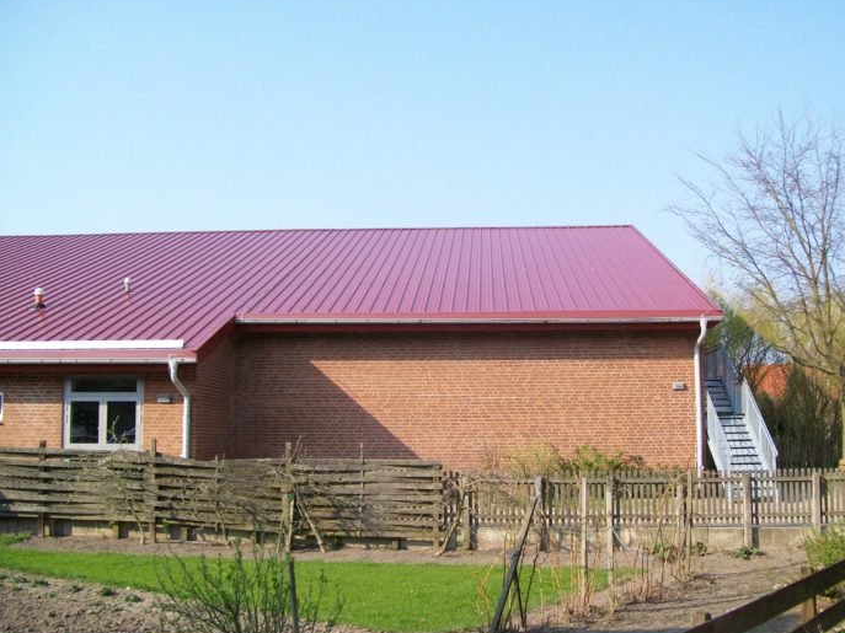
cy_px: 347
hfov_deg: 48.9
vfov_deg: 37.7
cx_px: 471
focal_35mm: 38
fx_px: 927
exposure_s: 1/500
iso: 64
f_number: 2.7
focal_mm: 6.1
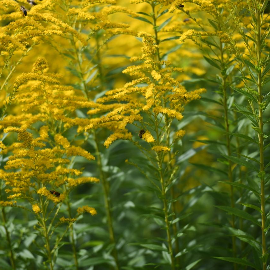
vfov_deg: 6.8
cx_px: 139
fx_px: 2259
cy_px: 135
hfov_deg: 6.8
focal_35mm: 256
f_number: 2.8
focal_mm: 200
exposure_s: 1/1000
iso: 100
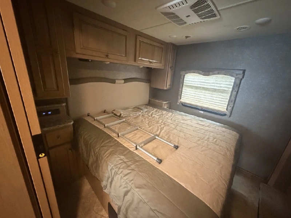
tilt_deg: -16.7
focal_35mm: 14
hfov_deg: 102.1
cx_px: 146
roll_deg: -1.2
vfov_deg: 85.7
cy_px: 109
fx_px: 118
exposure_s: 1/45
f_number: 2.2
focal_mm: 2.22
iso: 1250
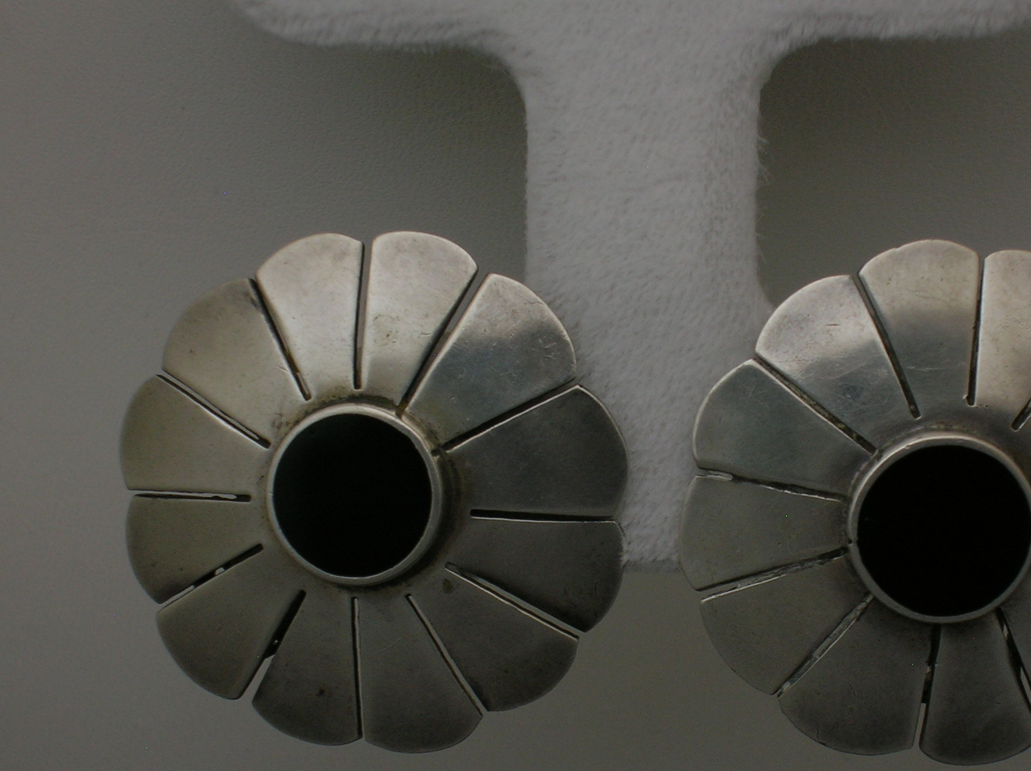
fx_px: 3035
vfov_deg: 14.5
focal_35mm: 102
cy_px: 500
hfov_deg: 19.2
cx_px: 667
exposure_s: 1/13
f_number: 4.1
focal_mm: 13
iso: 50
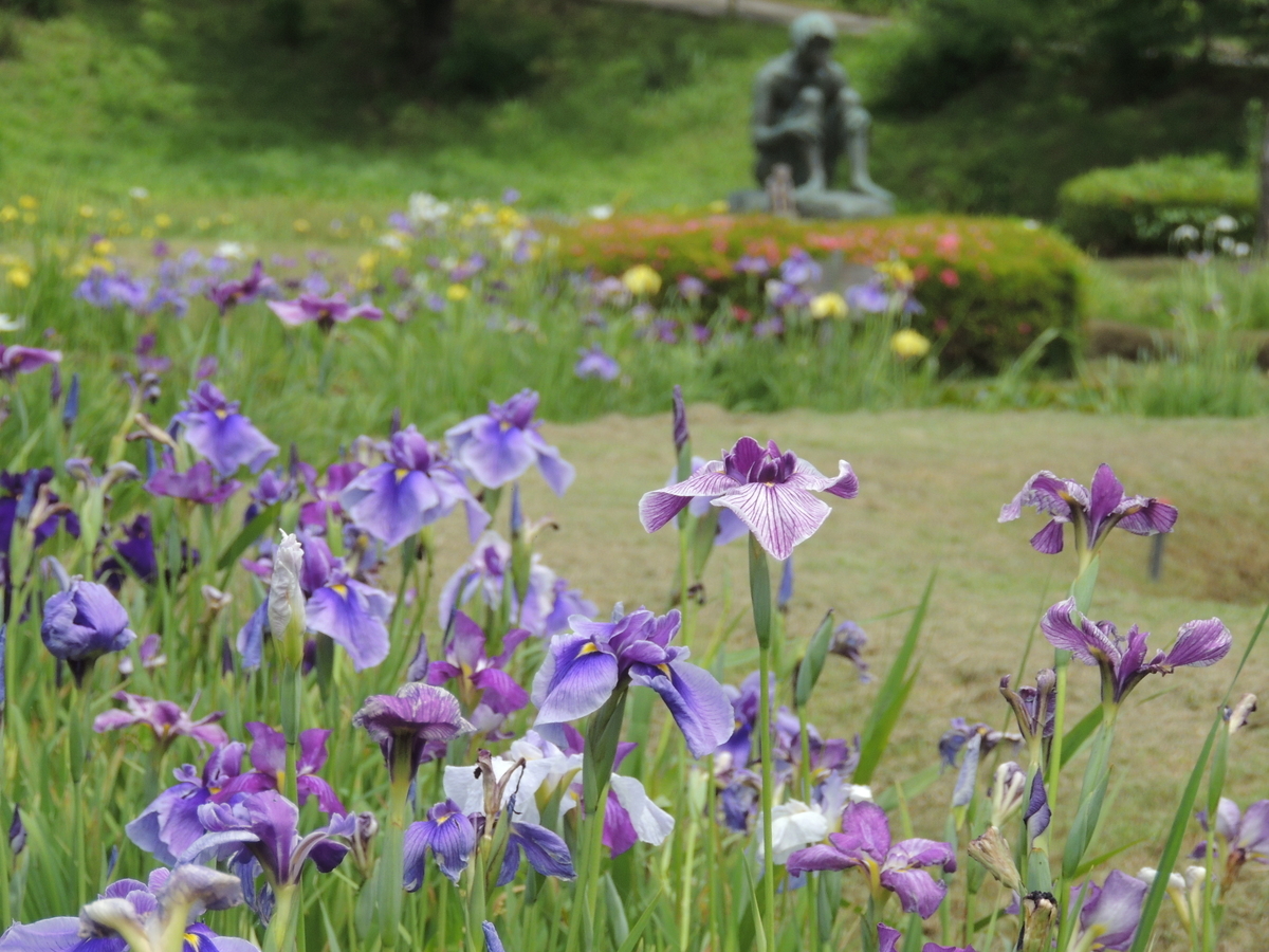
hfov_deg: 8.8
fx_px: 8248
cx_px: 634
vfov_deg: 6.6
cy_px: 476
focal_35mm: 225
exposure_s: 1/1000
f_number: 4.6
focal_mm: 40.1
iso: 200
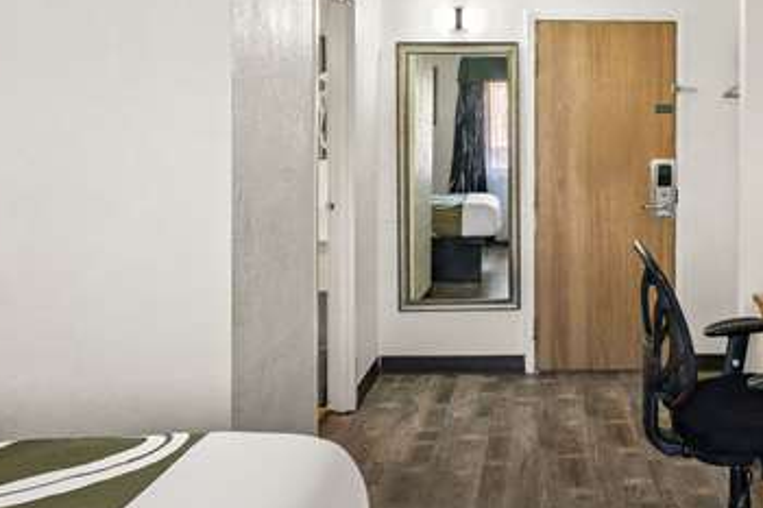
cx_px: 558
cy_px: 123
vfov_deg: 32.0
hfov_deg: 46.0
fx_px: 869
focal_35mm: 41
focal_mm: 14
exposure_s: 1/1.67
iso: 320
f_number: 8
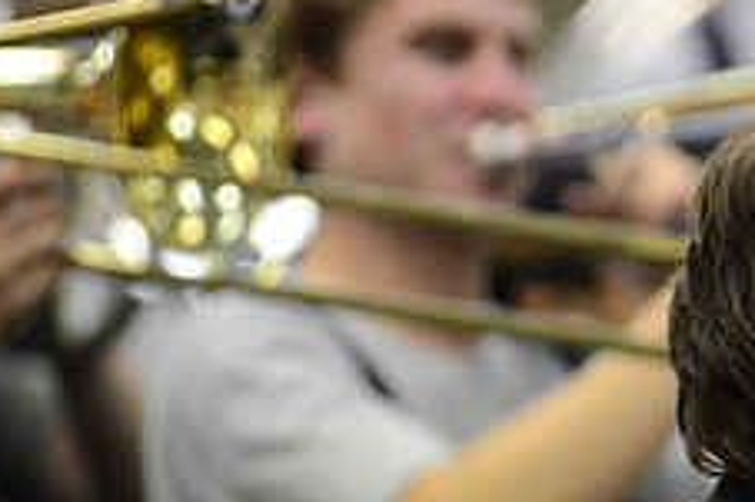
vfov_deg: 1.8
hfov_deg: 2.7
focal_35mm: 765
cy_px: 346
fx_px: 16032
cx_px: 948
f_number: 2.8
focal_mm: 200
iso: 3200
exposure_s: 1/400
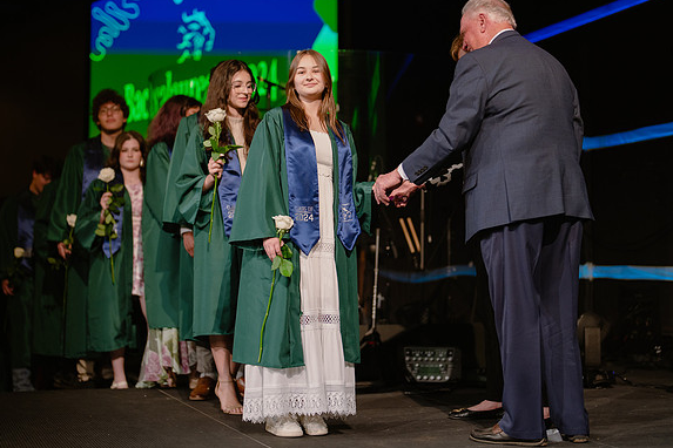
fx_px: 1122
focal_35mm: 60
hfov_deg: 33.4
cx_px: 333
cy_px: 187
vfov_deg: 22.6
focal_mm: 50
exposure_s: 1/320
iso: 640
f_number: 1.2
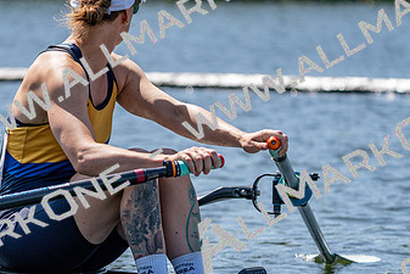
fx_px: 3919
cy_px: 160
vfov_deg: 4.0
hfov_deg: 6.0
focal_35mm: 344
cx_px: 94
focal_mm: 200
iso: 250
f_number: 5.6
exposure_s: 1/2000
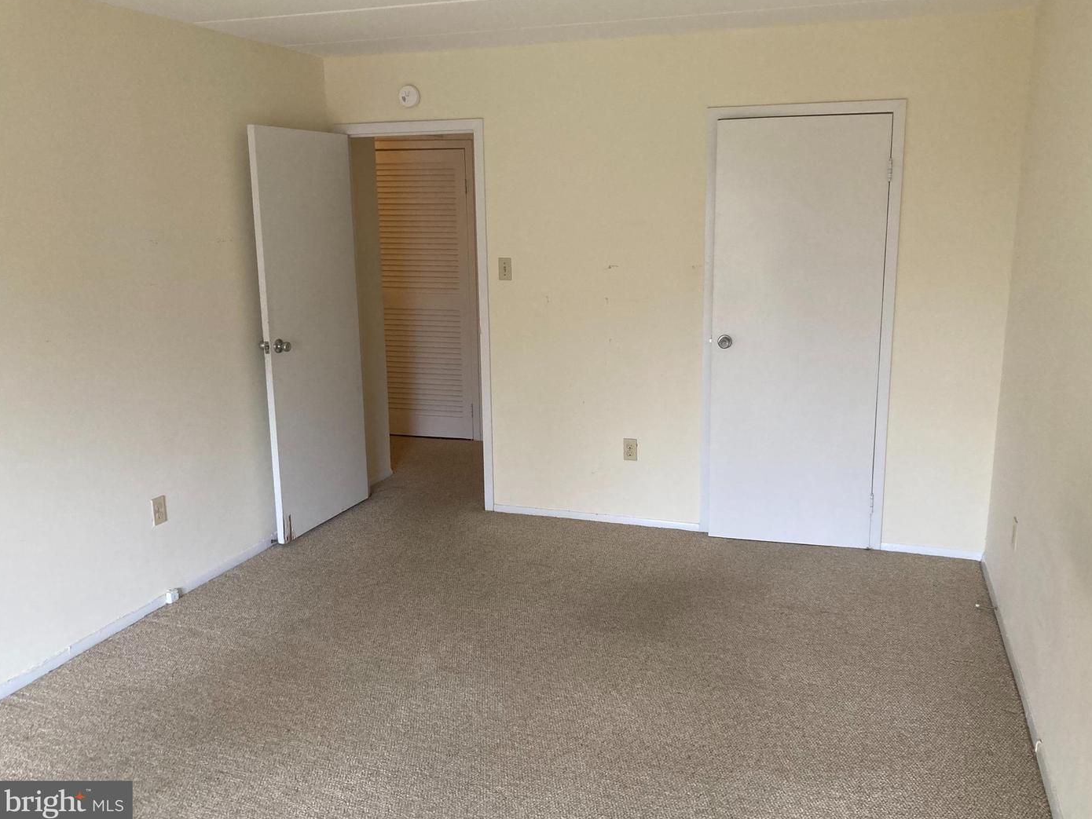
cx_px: 560
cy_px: 402
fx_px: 915
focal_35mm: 29
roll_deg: -0.4
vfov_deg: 48.2
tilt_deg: -10.3
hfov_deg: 61.6
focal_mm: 3.99
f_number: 1.8
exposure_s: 1/60
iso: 125
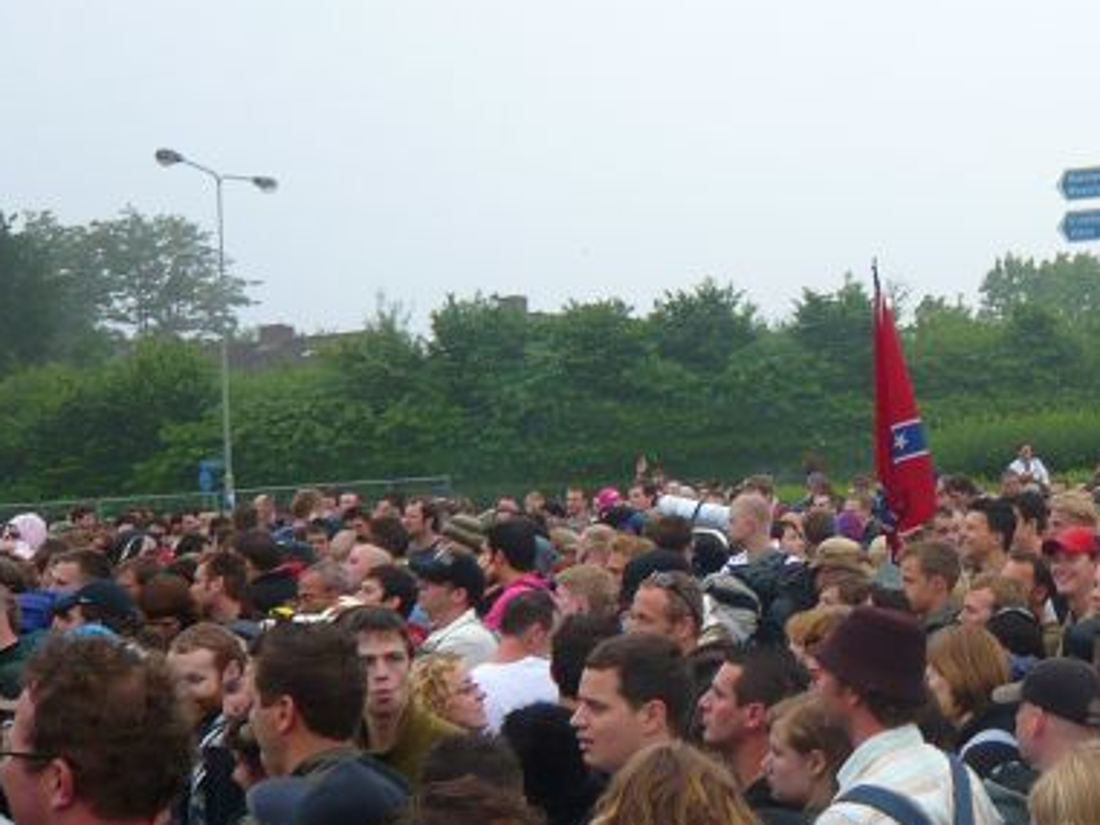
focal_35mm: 59
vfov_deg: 24.8
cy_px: 391
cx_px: 1080
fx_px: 1875
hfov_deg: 30.6
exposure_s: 1/60
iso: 100
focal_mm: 4.6
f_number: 2.8
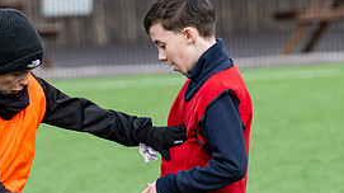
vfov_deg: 1.6
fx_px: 6918
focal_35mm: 759
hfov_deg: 2.8
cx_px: -35
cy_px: 323
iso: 200
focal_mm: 160
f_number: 4
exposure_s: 1/800
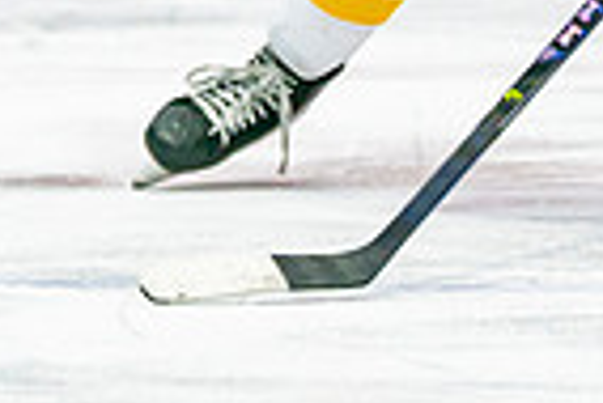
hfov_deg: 1.6
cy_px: -132
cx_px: 701
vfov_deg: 1.1
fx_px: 21864
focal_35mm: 1304
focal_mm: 150
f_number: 2.8
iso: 400
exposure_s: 1/640
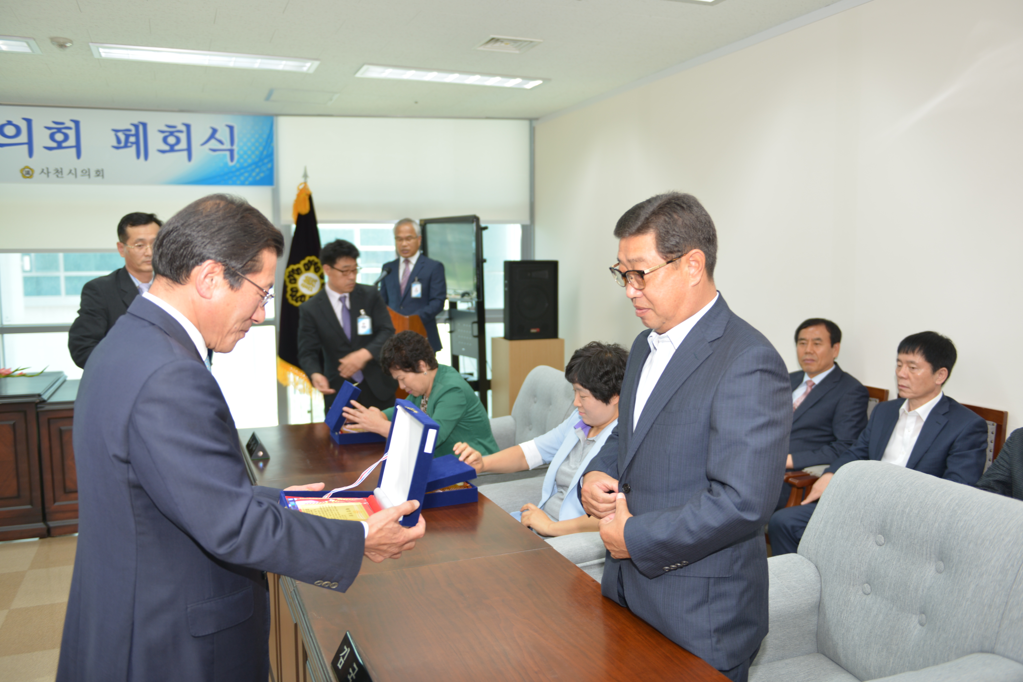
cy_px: 341
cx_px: 512
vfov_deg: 42.3
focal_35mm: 31
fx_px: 881
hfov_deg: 60.3
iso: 200
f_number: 2.8
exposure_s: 1/80
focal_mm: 31
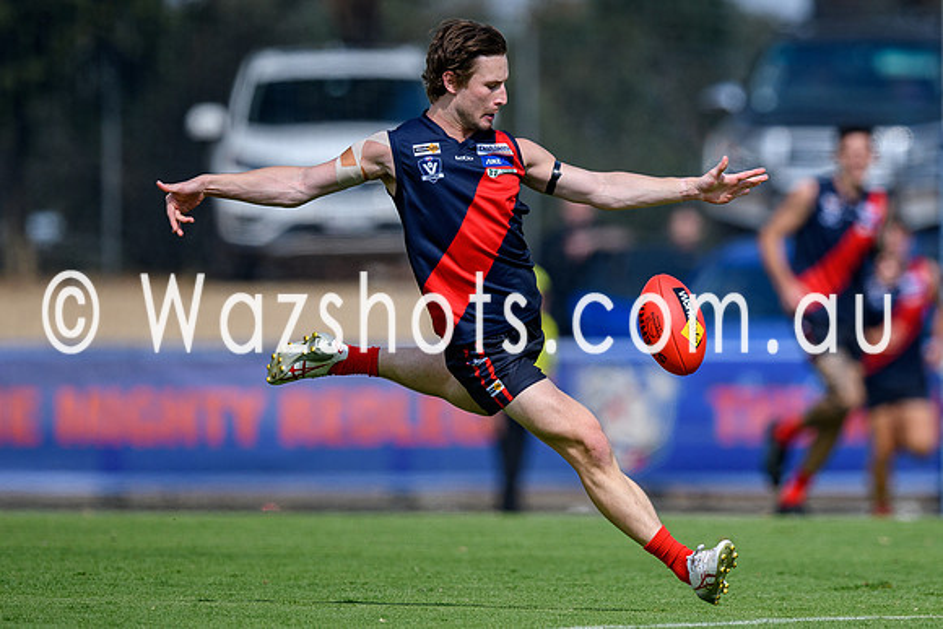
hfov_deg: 2.0
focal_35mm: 1029
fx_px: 26954
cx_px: 616
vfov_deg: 1.3
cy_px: 311
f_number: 4
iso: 250
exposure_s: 1/3200
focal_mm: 500
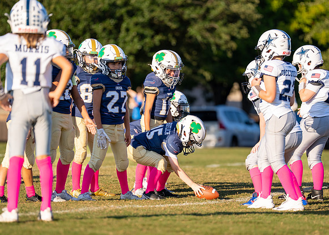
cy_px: 131
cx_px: 173
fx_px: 2250
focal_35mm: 241
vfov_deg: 6.0
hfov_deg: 8.4
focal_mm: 200
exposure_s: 1/3200
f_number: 2.8
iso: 200
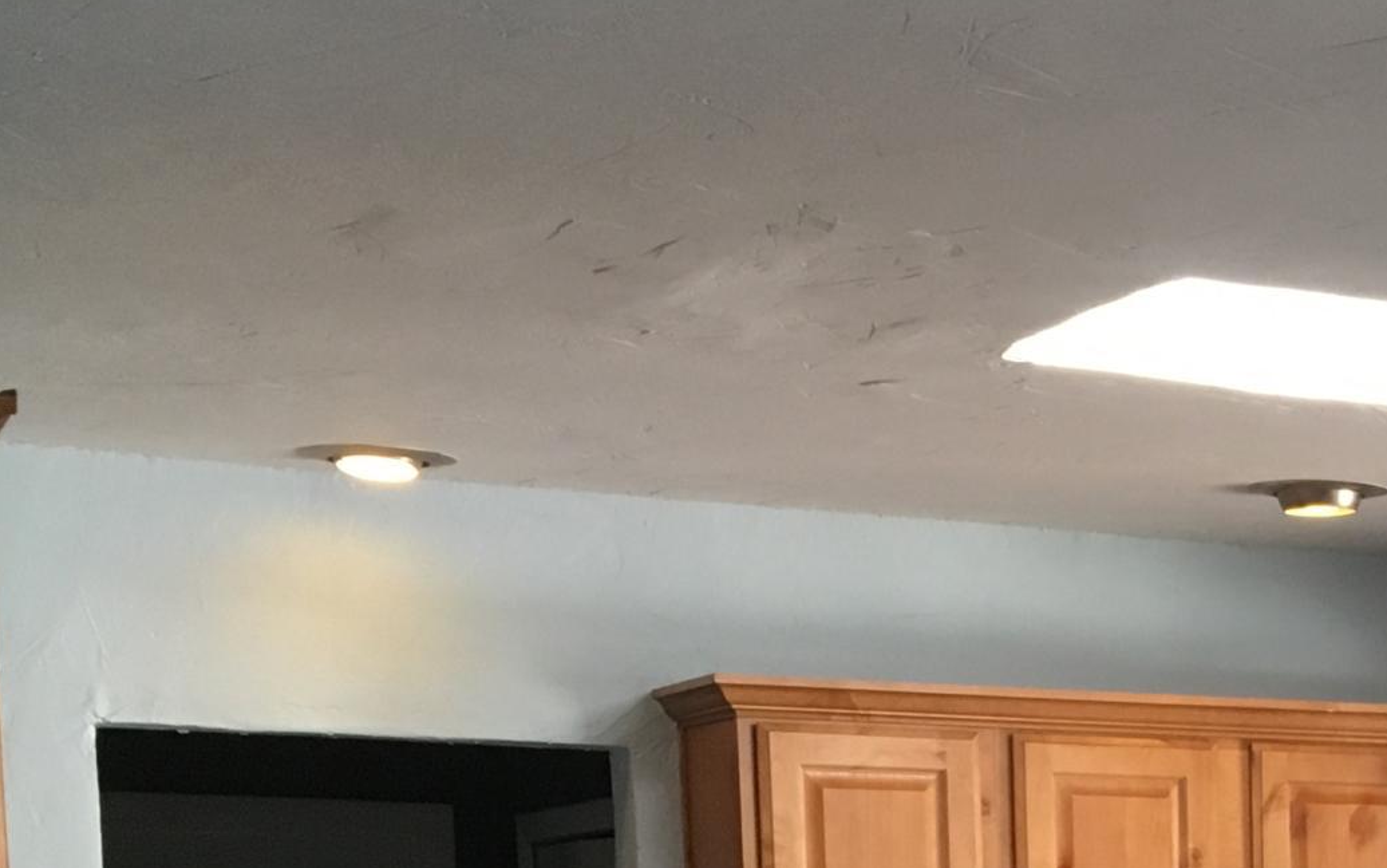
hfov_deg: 21.7
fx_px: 3365
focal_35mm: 89
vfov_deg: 13.5
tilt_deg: -7.6
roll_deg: +0.2
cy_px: 1429
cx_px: 1637
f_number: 2.2
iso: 100
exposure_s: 1/30
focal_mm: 4.15
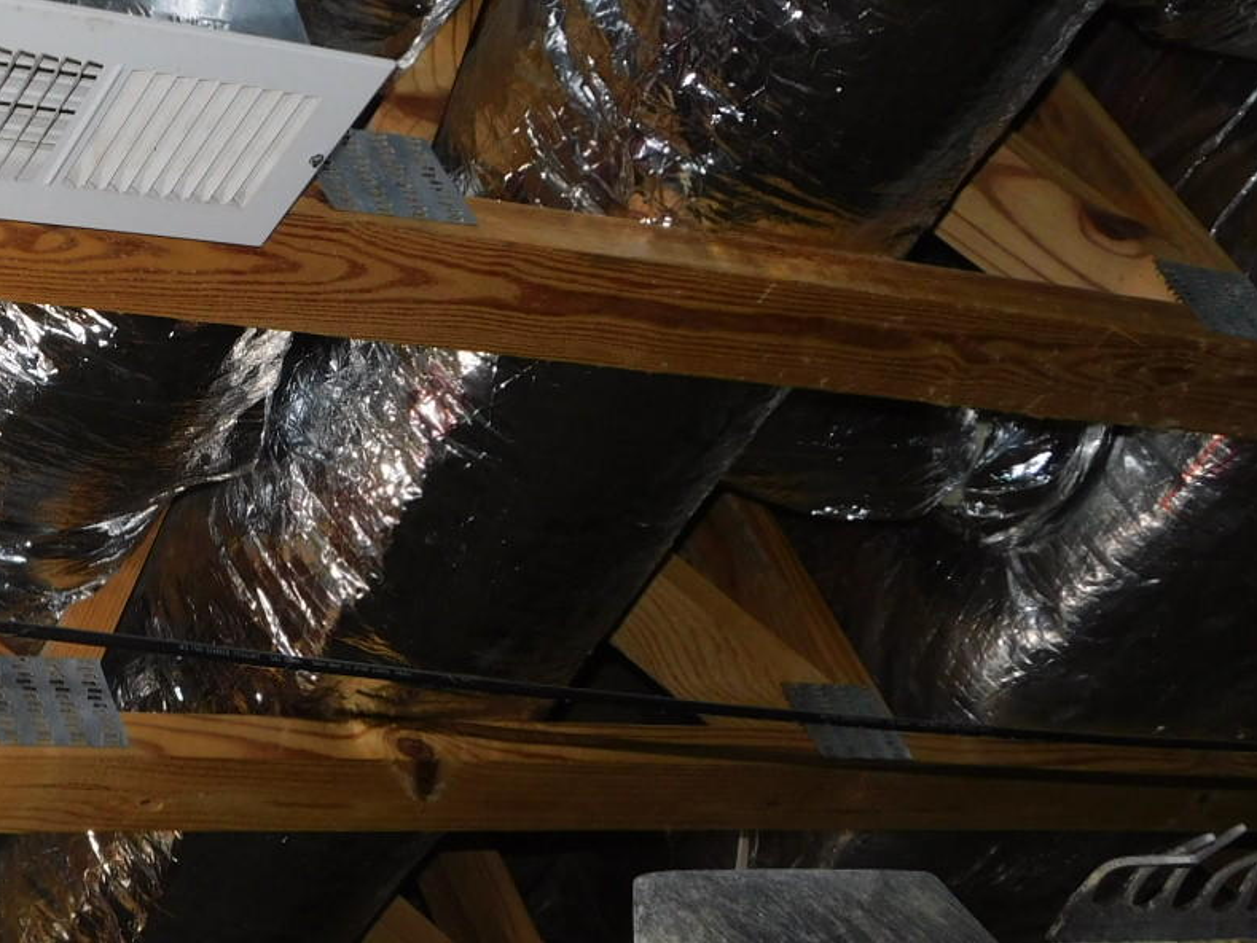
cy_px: 293
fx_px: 2651
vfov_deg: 20.1
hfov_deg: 25.9
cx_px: 145
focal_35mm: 73
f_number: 3.5
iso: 200
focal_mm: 6.3
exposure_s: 1/30
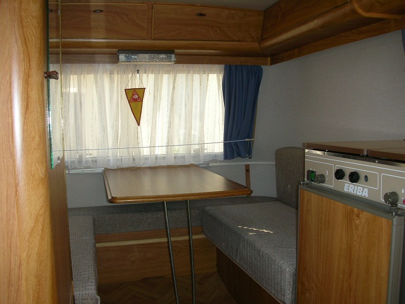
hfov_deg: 52.6
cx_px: 202
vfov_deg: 40.7
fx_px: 409
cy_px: 152
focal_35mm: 35
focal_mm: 5.8
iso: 50
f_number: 3
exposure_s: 1/110
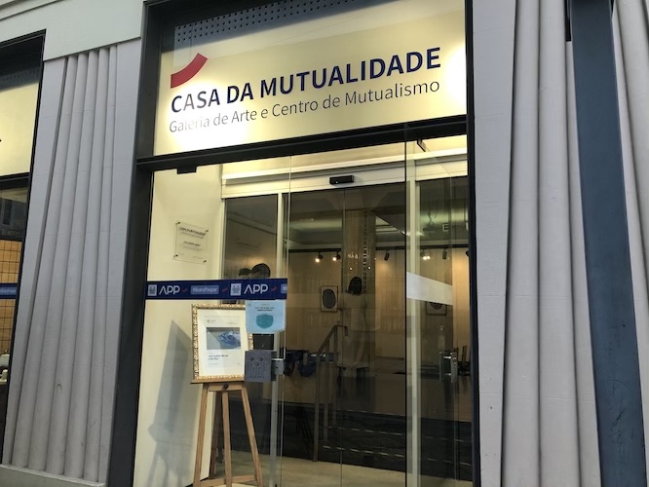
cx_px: 324
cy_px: 244
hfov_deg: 63.4
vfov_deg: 49.8
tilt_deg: +9.0
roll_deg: -1.9
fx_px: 525
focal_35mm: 28
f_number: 1.8
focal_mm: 4
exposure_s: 1/33
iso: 32
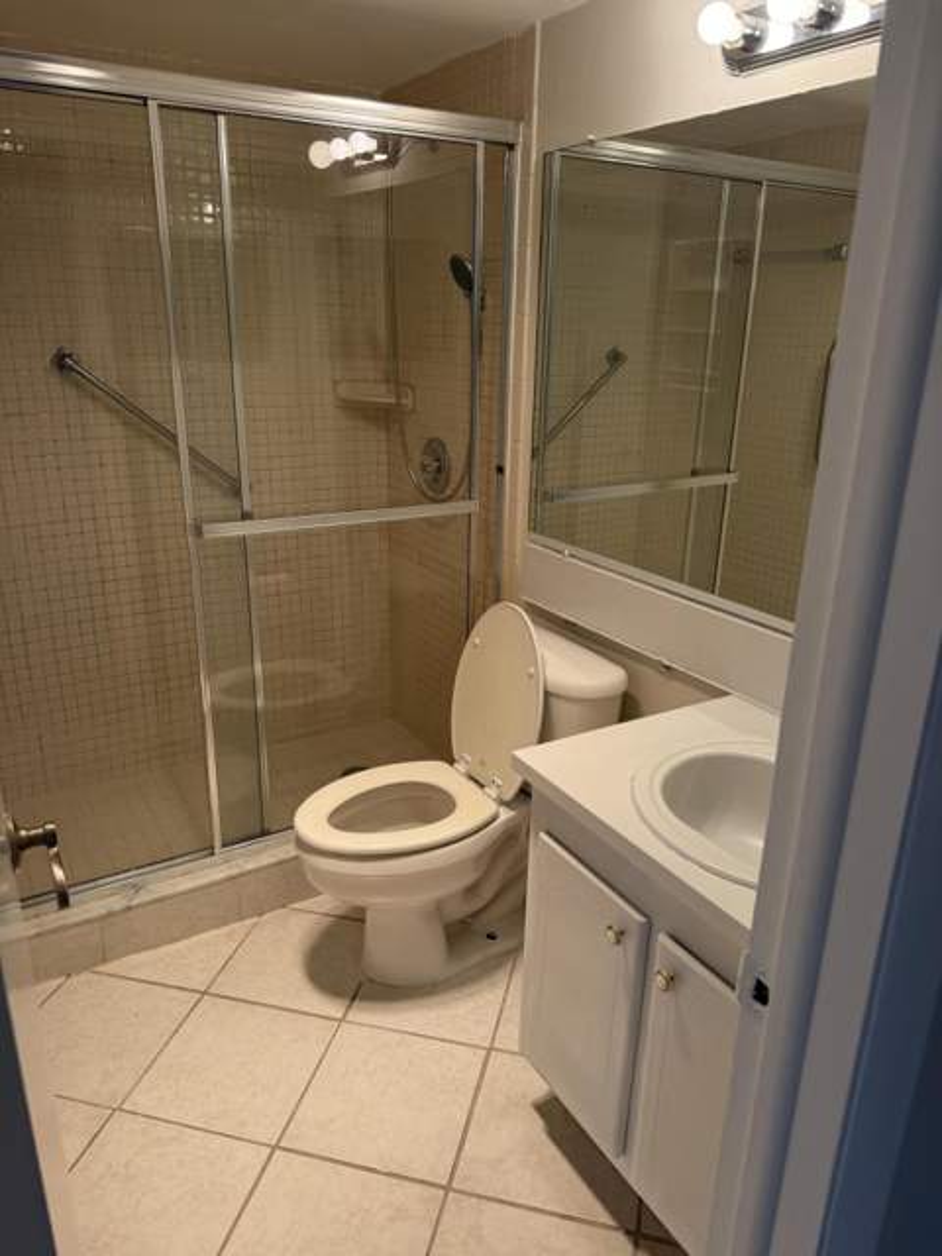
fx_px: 871
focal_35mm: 24
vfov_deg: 71.6
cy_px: 628
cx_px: 471
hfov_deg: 56.8
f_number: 1.78
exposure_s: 1/329
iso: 100
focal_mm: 6.76
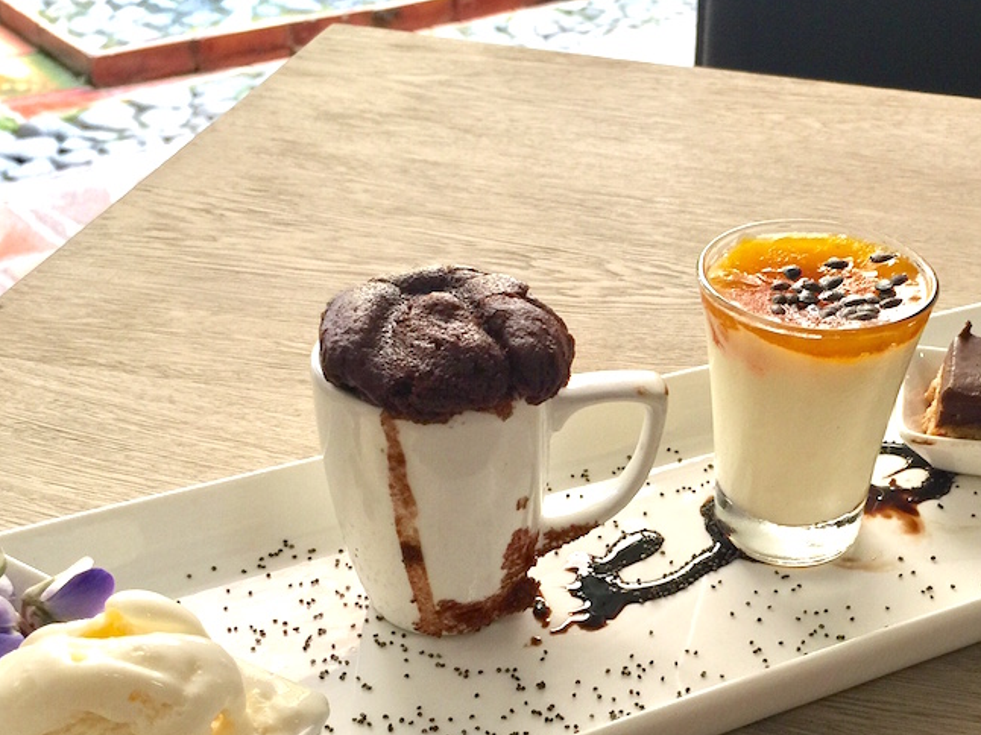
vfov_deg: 31.3
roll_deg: -5.2
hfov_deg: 40.6
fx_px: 1303
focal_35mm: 46
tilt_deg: -34.6
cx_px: 679
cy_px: 475
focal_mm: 4.15
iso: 40
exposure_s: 1/15
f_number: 2.2
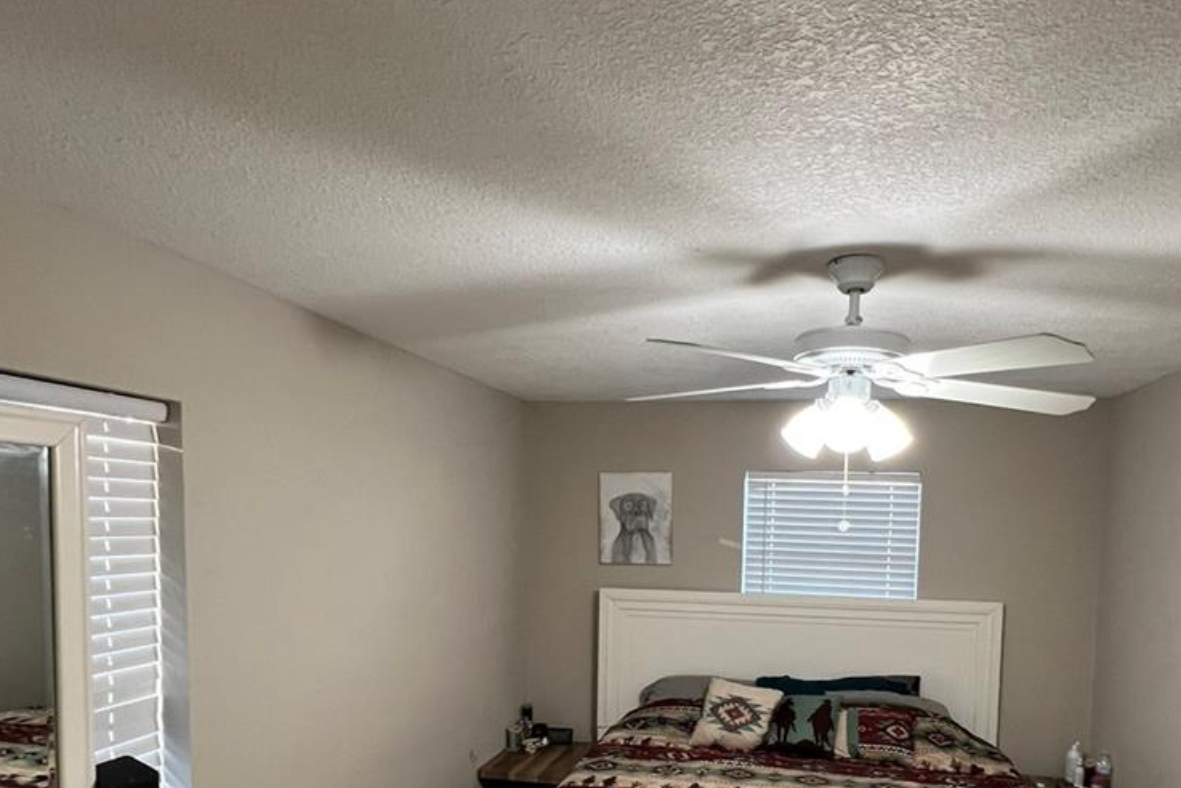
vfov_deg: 55.2
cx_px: 678
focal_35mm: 22
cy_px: 565
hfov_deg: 78.1
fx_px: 722
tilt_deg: -1.7
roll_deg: -1.2
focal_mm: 1.57
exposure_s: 1/60
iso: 160
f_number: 1.8
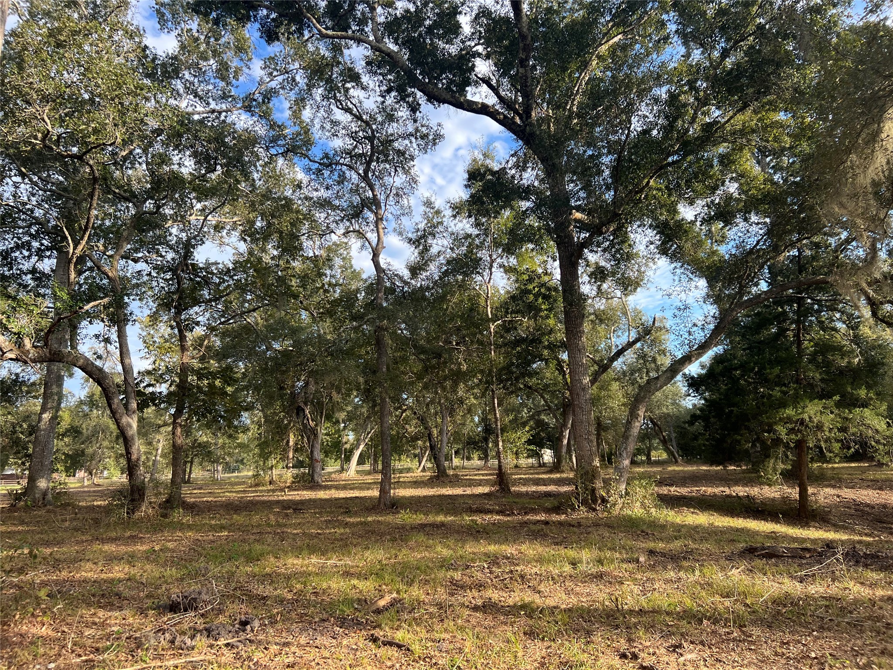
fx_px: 671
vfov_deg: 53.1
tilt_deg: +13.5
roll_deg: +2.4
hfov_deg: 67.3
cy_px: 335
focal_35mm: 26
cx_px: 446
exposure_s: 1/909
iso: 50
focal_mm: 5.7
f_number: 1.5
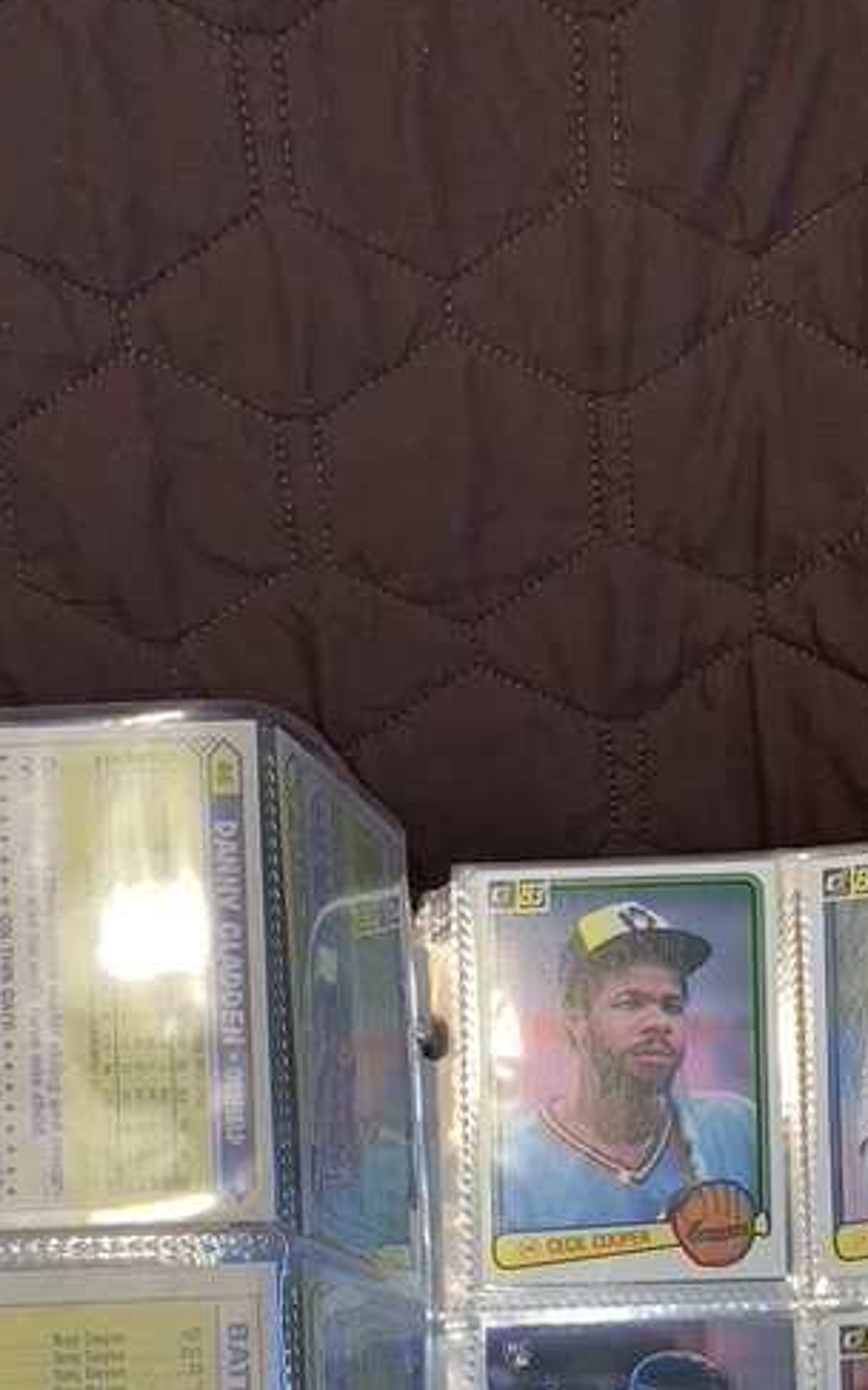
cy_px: 1419
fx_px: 2197
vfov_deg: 32.1
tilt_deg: -53.0
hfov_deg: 22.3
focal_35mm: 58
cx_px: 474
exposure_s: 1/48
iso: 25
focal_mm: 4.25
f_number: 1.8
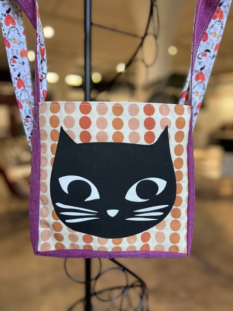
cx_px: 116
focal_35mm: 26
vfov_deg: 67.3
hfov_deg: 53.1
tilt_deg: -6.8
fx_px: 233
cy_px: 156
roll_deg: -1.8
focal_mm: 5.7
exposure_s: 1/60
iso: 100
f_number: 1.5
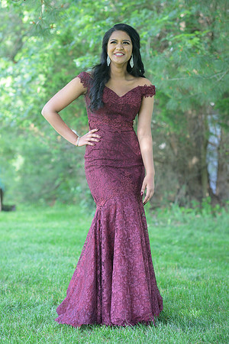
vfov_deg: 23.9
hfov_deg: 16.1
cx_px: 114
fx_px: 811
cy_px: 172
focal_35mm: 85
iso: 400
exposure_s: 1/250
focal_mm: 85
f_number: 2.8
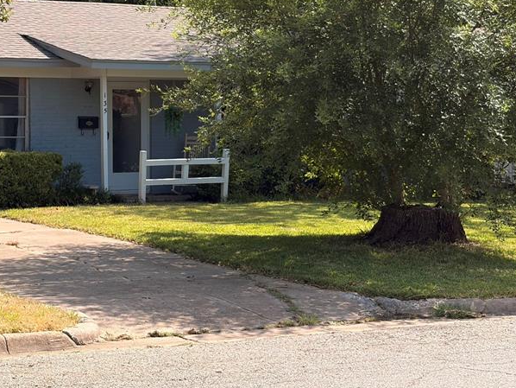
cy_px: 127
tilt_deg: -0.4
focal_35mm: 89
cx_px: 170
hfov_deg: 21.9
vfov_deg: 16.6
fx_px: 1327
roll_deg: +0.9
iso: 50
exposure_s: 1/1709
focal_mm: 5.96
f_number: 1.6
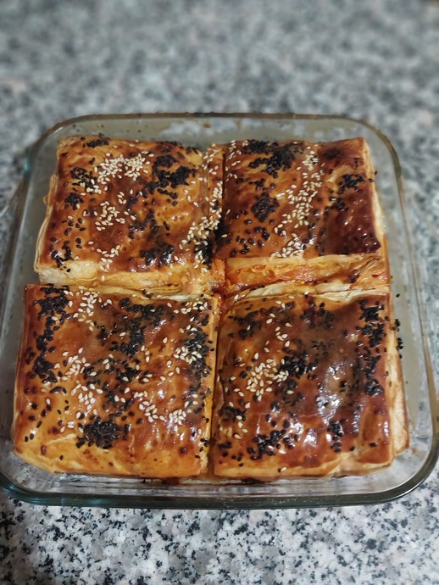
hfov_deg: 46.8
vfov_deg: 59.9
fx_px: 507
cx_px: 220
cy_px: 292
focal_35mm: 30
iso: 640
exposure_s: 1/17
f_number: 1.8
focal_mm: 4.6
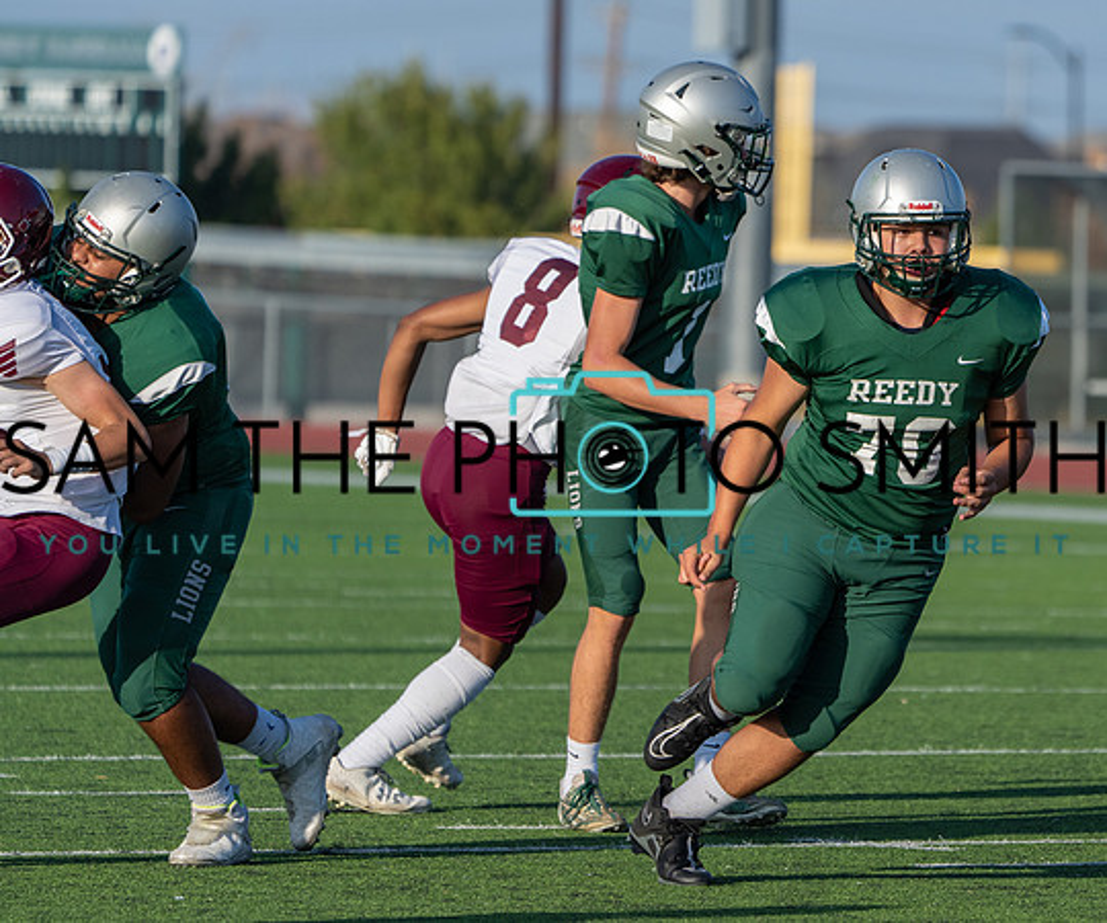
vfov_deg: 3.6
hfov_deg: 4.3
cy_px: 474
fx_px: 14805
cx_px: 907
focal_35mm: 445
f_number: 5.6
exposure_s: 1/1250
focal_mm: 294
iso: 250
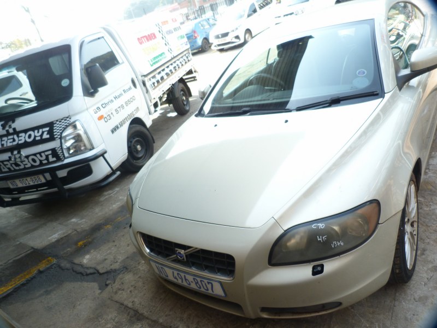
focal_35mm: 25
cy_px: 164
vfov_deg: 54.9
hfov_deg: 69.4
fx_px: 316
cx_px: 218
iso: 80
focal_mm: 4.5
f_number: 2.8
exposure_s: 1/80
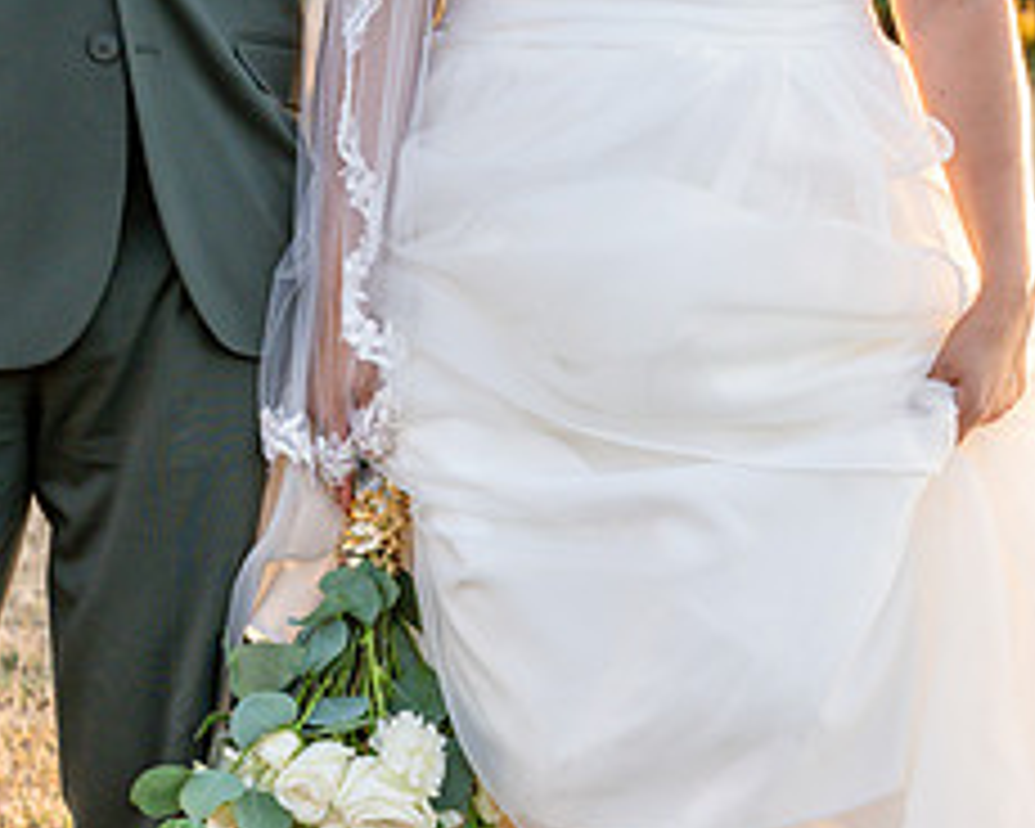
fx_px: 3768
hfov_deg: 15.6
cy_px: 740
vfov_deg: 12.4
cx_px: 396
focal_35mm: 123
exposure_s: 1/400
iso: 1250
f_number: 5
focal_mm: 52
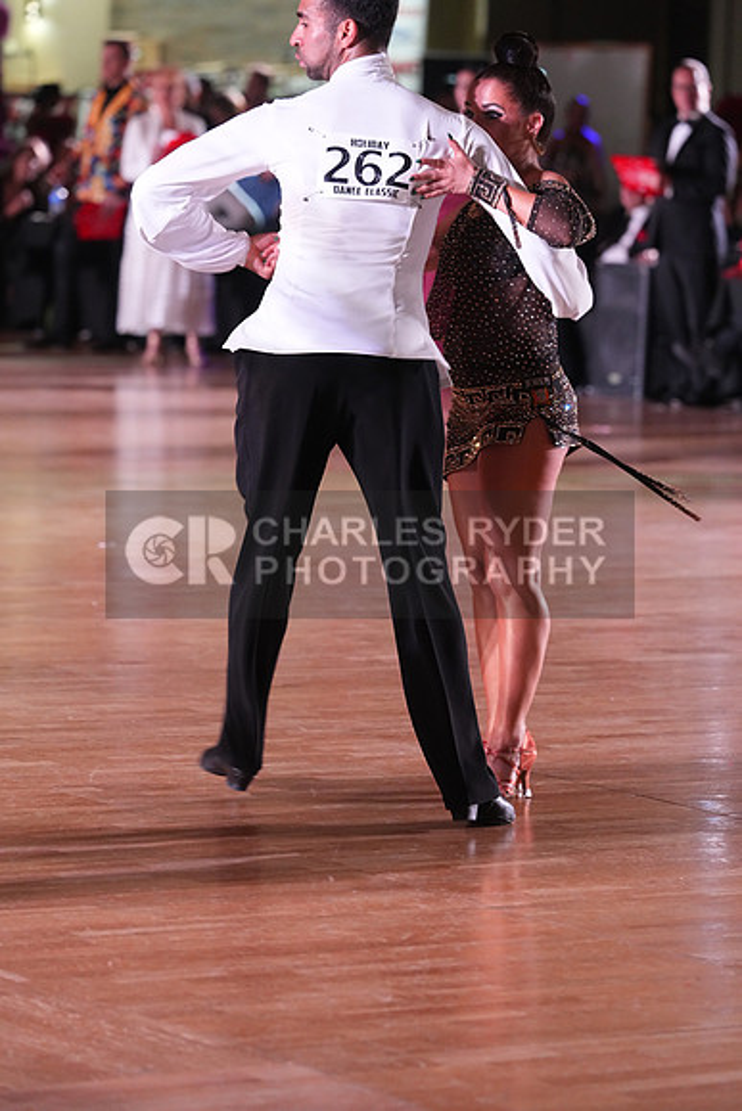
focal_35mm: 158
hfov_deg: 8.7
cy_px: 556
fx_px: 4882
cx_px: 371
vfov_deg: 13.0
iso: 4000
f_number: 4.5
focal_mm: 158
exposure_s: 1/200
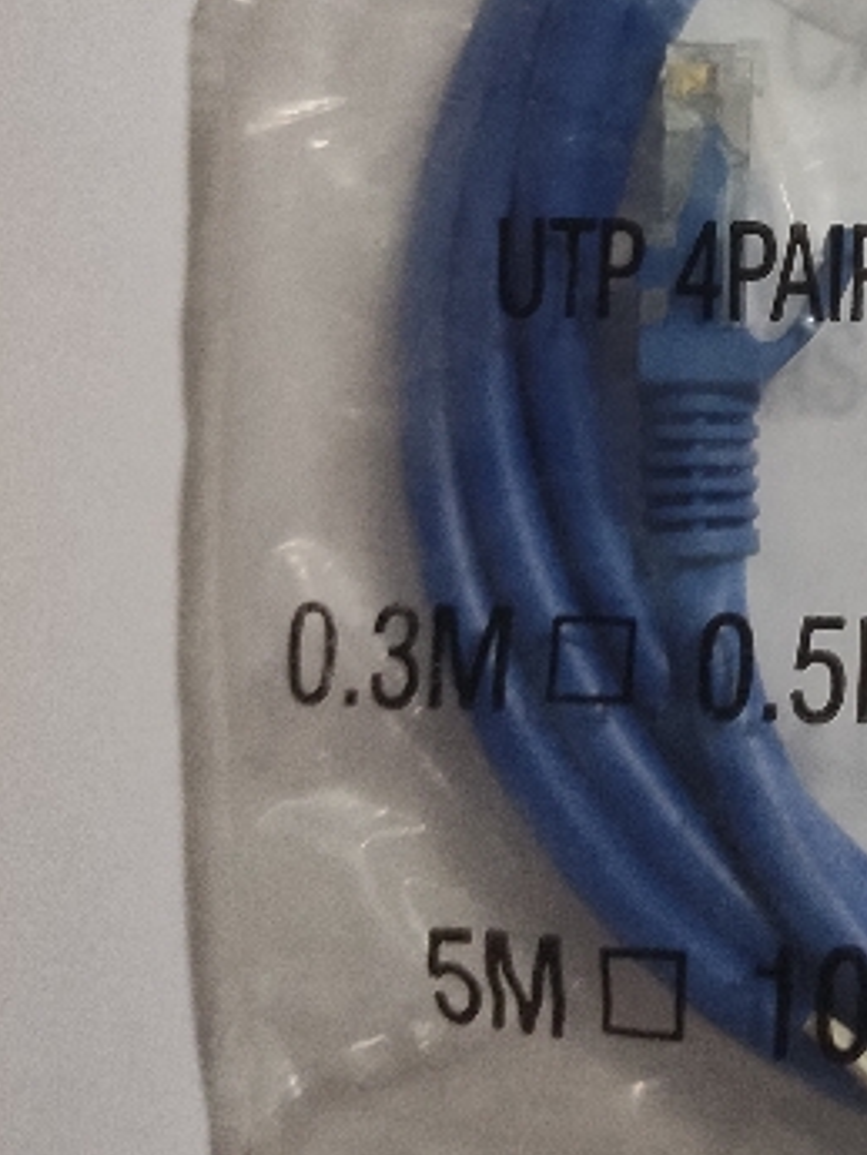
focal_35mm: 67
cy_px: 57
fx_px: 2236
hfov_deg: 20.0
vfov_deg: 27.6
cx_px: 1145
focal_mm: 5.43
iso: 1171
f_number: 1.89
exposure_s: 1/25
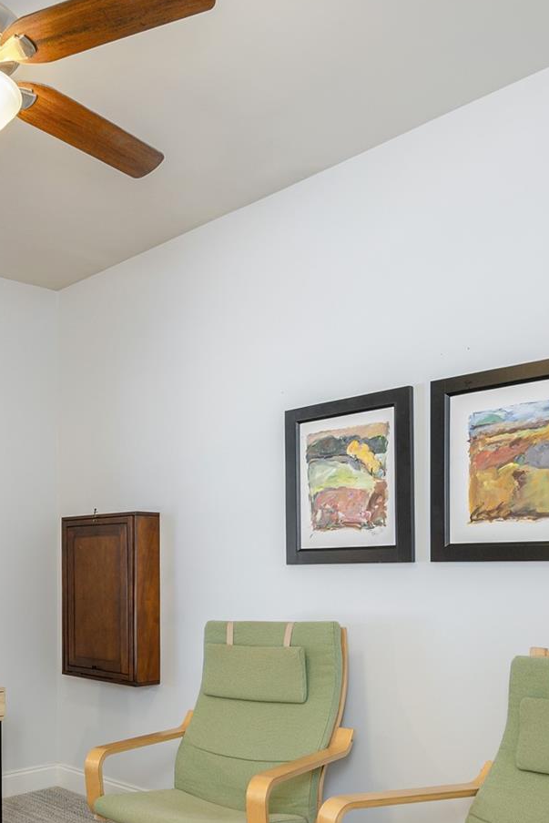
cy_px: 582
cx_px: 33
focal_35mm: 34
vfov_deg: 54.1
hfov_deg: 36.0
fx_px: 777
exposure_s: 1/25
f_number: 7.1
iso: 320
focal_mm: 15
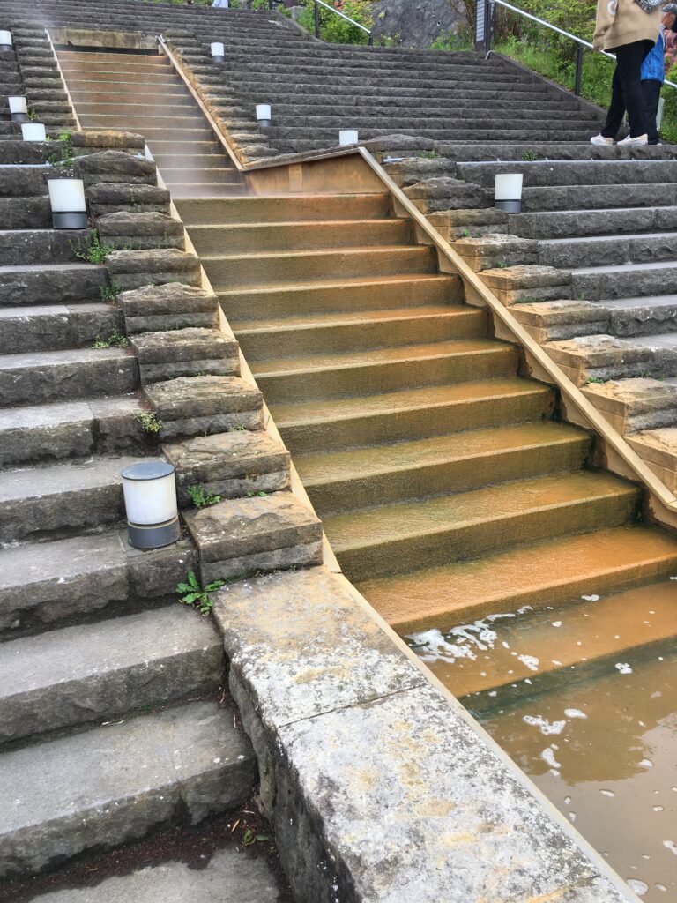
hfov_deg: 48.2
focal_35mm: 29
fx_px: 756
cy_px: 452
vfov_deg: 61.7
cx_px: 338
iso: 25
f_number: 2.2
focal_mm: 4.15
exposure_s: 1/430
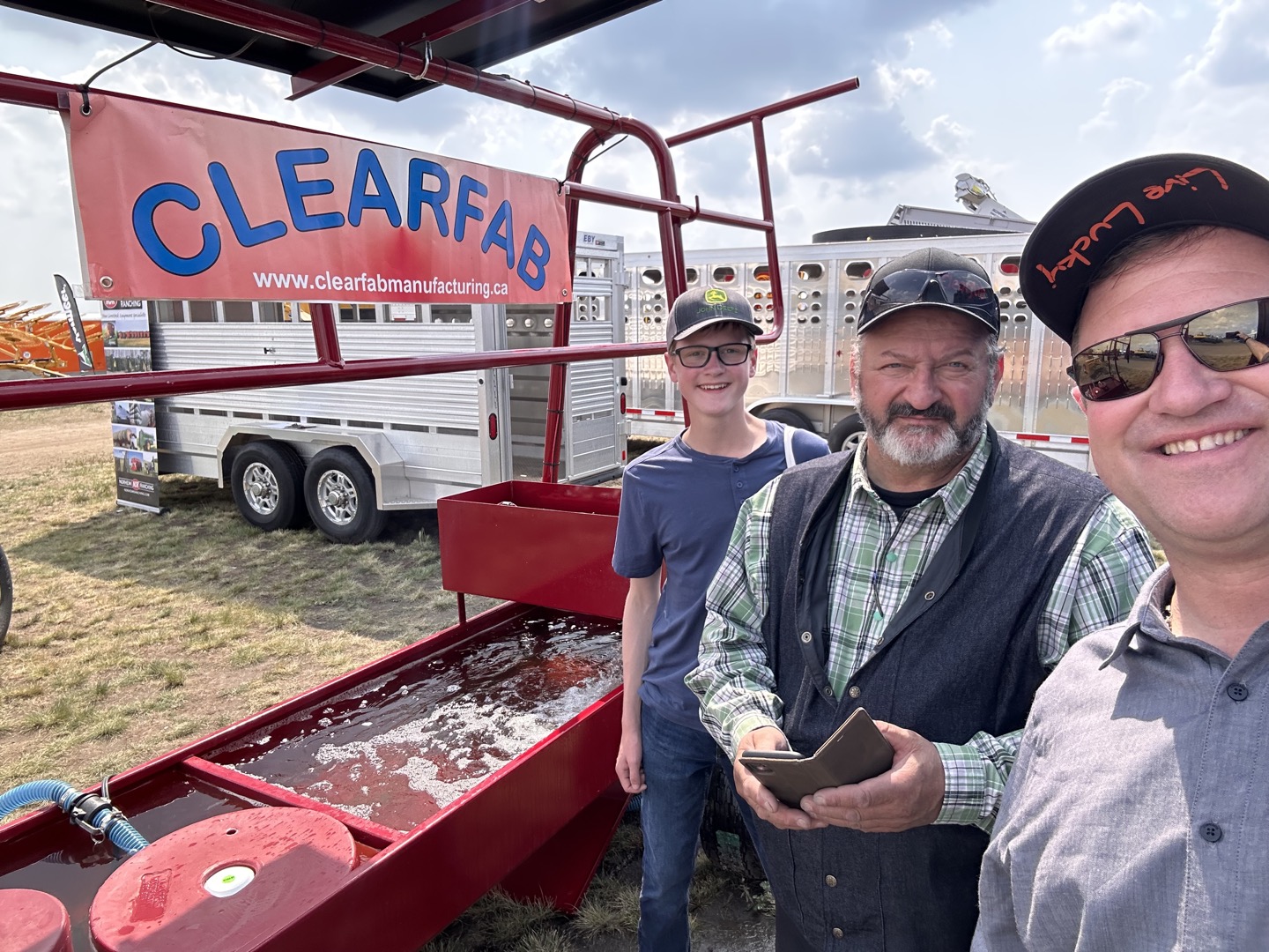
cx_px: 634
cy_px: 476
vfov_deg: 58.9
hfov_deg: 73.9
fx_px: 843
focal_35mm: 23
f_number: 1.9
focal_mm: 2.69
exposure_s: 1/546
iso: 25
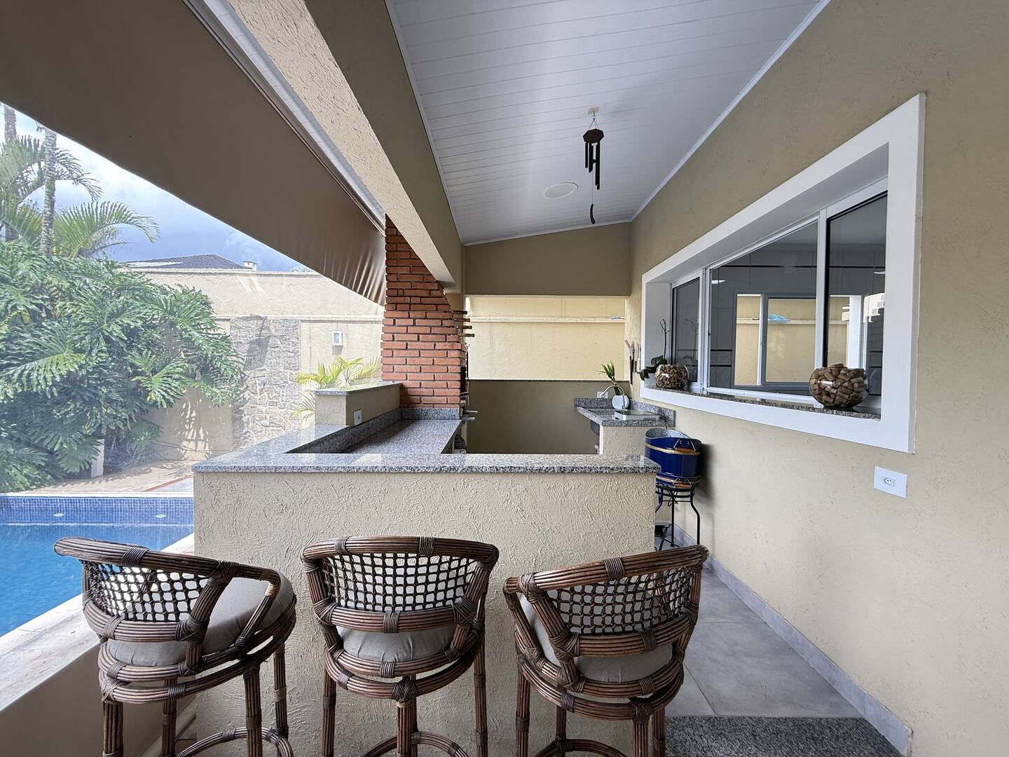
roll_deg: -0.8
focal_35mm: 14
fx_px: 408
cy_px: 378
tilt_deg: -0.8
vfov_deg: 85.7
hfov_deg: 102.1
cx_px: 504
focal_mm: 2.22
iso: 64
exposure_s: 1/127
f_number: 2.2
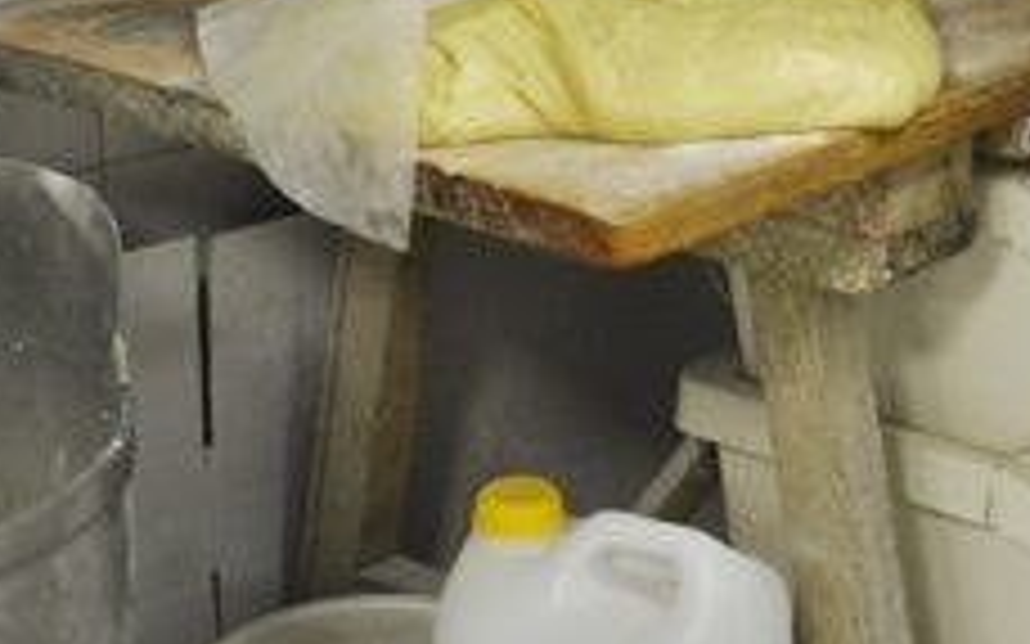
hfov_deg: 18.6
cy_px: -288
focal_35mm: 108
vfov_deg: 11.7
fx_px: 3023
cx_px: 1115
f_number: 3.8
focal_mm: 21
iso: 800
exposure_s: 1/40
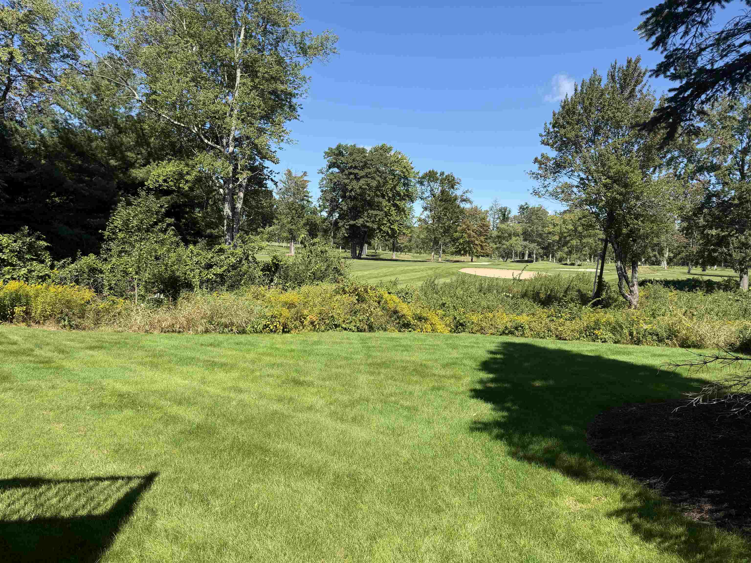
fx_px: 521
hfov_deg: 71.6
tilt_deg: -4.0
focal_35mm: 24
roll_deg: -2.3
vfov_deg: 56.8
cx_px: 376
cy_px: 282
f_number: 1.78
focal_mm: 6.76
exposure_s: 1/3021
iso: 80
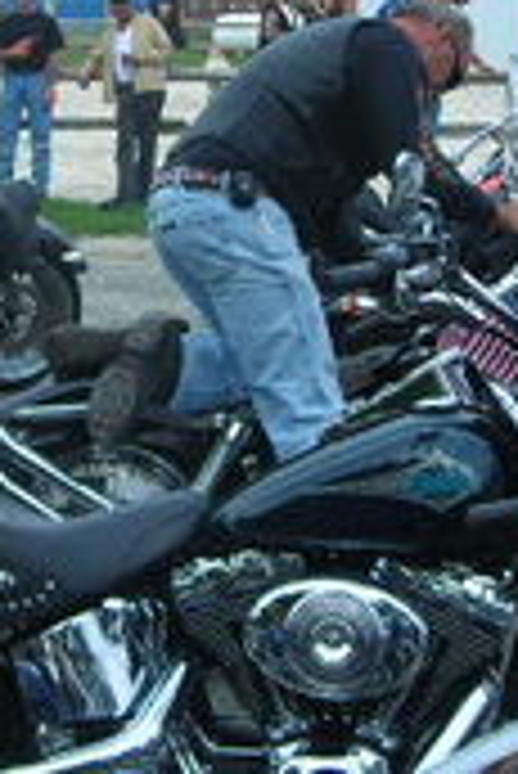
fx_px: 1982
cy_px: 225
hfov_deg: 14.7
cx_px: 36
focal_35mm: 92
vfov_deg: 22.0
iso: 50
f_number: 3.2
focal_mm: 6.3
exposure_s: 1/184
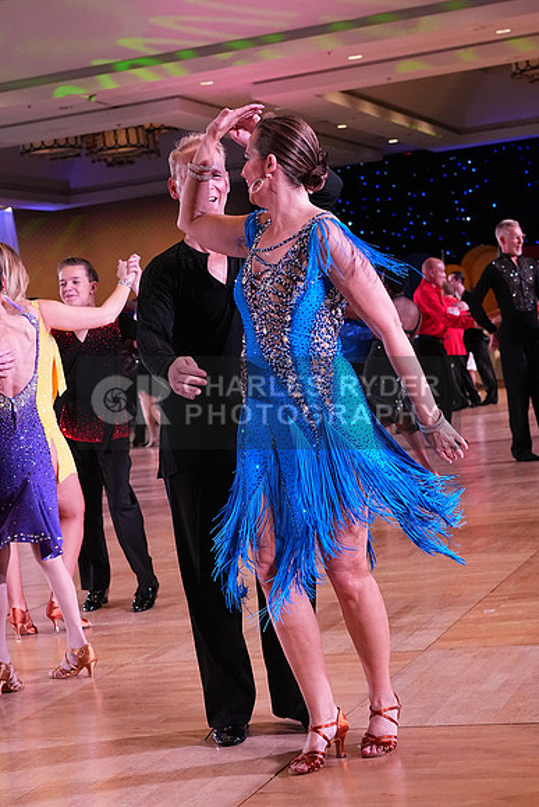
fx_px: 1616
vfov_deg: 28.1
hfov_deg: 18.9
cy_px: 404
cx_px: 270
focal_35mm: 72
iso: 3200
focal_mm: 48
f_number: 5
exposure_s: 1/400
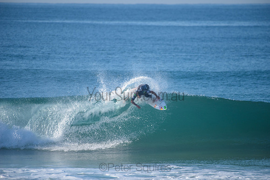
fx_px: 3751
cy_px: 90
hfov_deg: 4.1
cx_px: 135
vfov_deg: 2.8
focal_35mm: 500
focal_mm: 500
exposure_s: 1/2000
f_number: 5.6
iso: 280
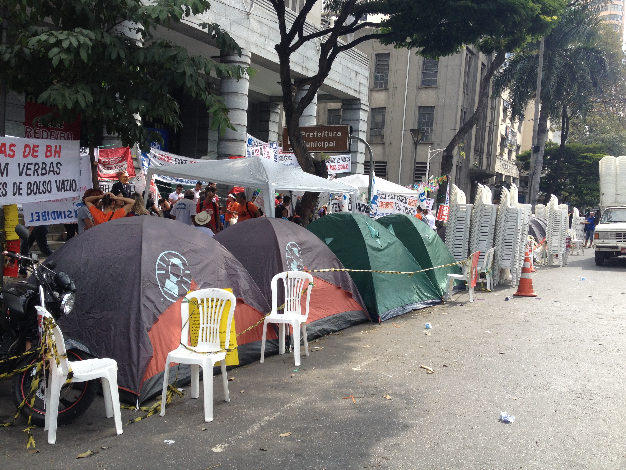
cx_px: 313
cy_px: 235
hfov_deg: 52.6
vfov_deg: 40.7
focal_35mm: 35
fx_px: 633
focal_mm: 4.28
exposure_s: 1/363
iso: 50
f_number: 2.4
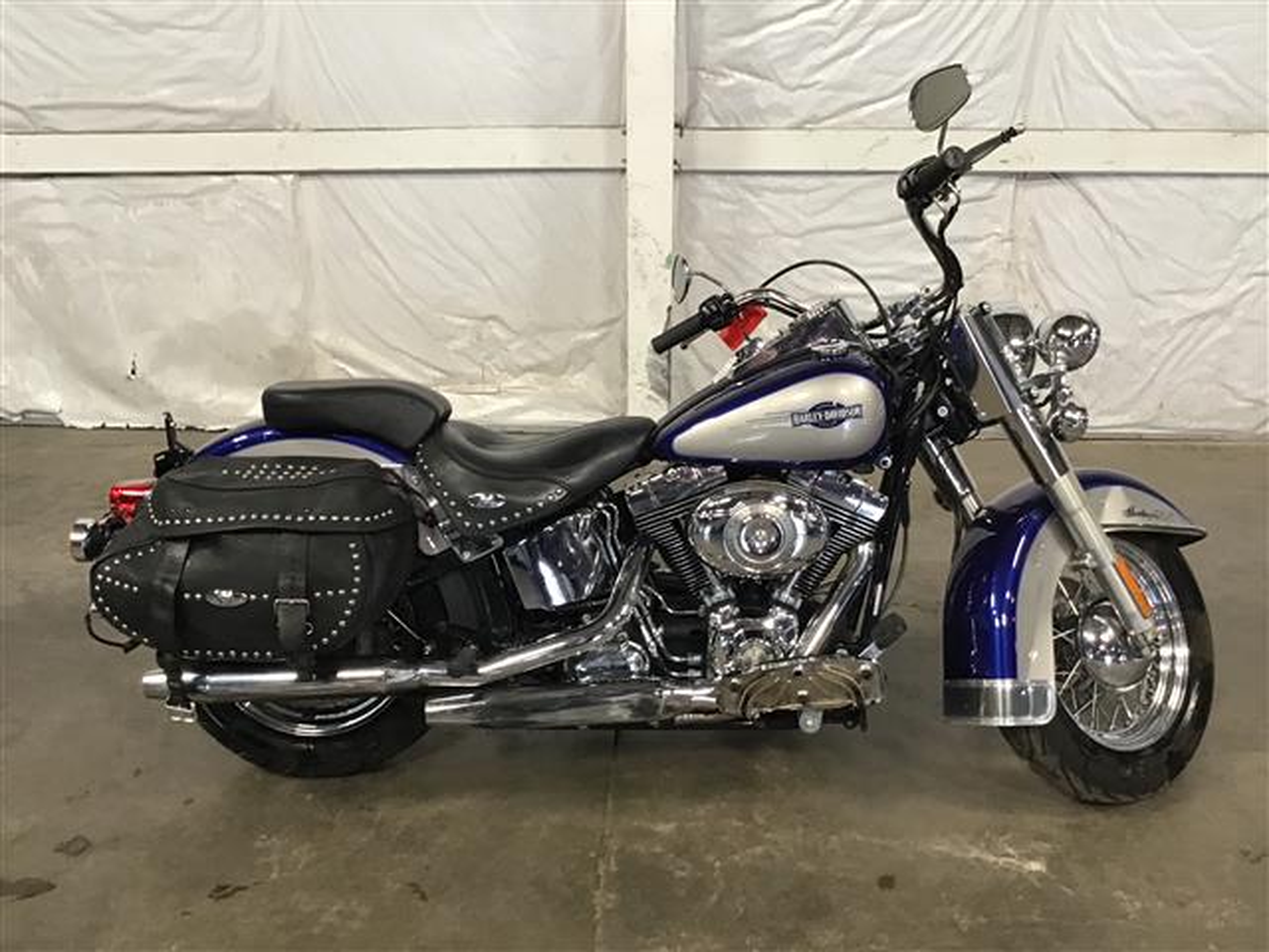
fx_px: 1136
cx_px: 634
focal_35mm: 31
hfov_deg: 58.4
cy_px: 476
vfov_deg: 45.4
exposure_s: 1/30
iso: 80
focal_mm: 3.3
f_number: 2.4
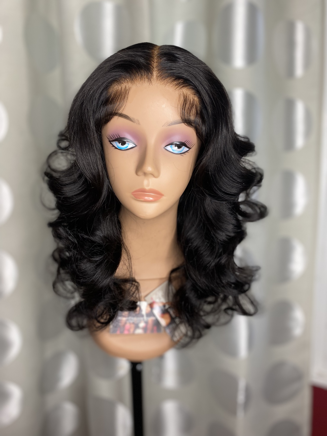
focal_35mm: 26
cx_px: 164
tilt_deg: -10.7
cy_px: 218
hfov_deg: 53.1
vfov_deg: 67.3
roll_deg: +1.0
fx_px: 327
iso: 100
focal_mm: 4.25
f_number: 1.8
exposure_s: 1/120
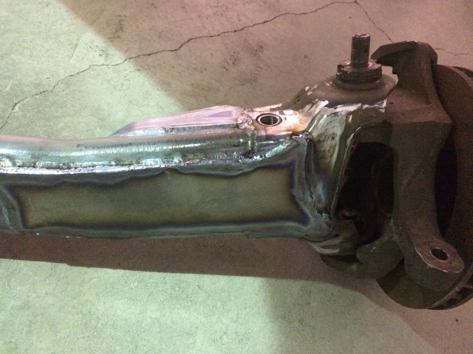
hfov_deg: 61.7
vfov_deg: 48.2
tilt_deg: -56.9
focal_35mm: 29
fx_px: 396
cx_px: 236
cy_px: 177
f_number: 2.2
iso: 800
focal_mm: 4.15
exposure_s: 1/15
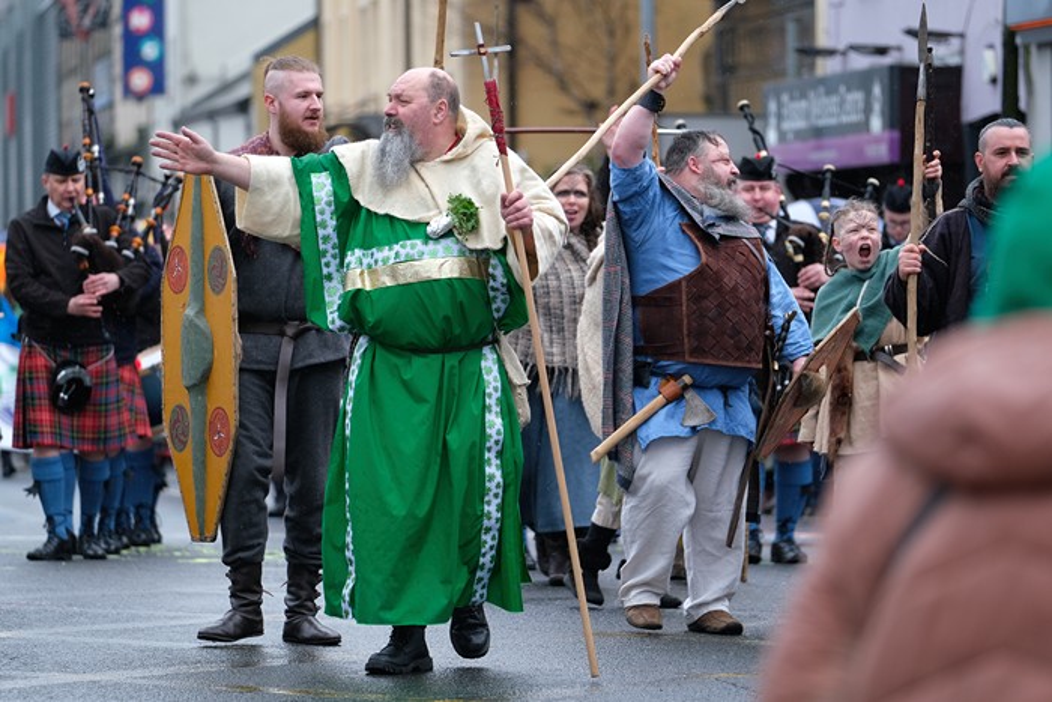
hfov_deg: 9.8
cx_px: 526
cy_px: 351
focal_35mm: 210
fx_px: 6138
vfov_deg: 6.5
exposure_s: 1/850
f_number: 2.8
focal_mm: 140
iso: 400
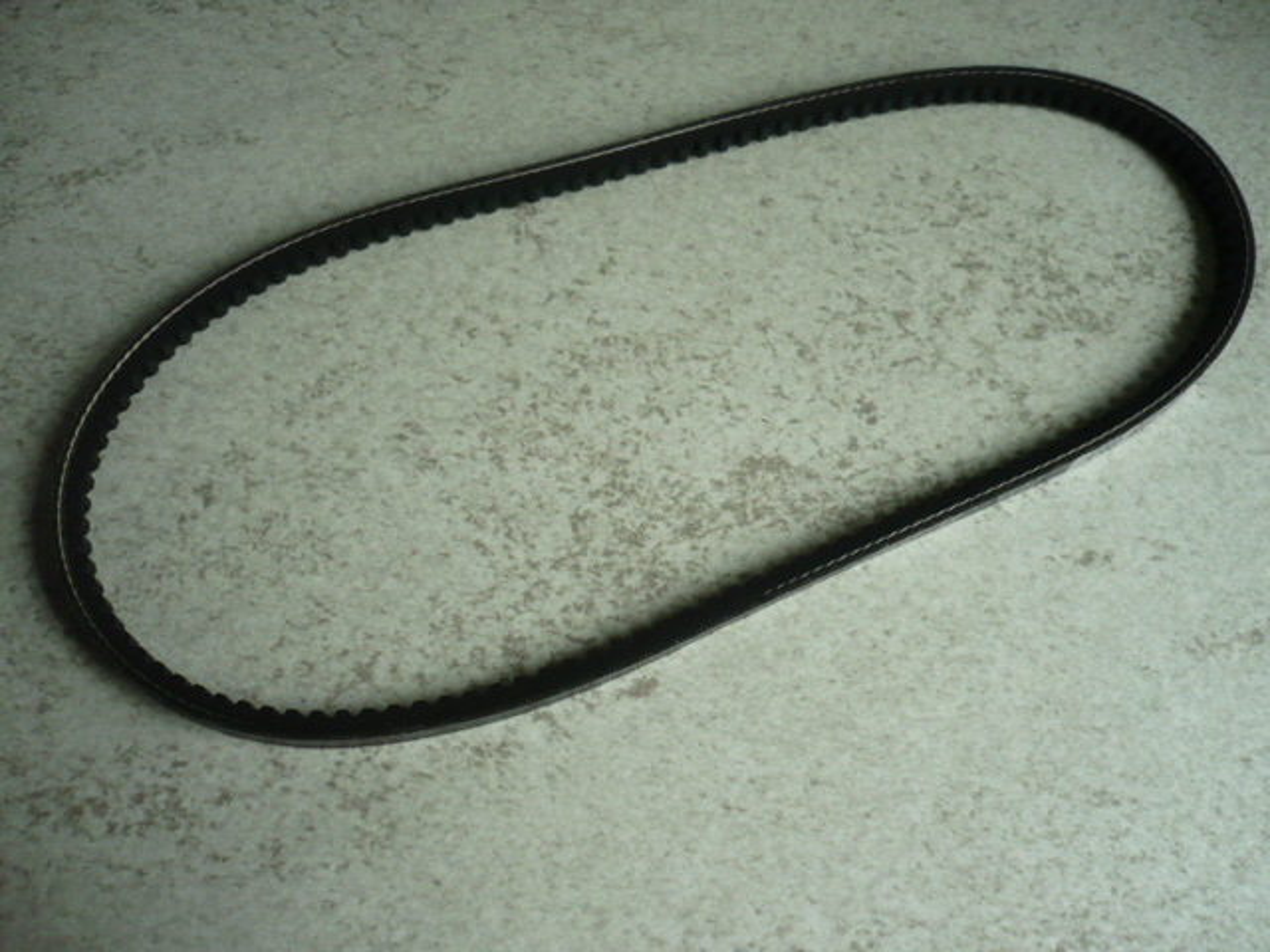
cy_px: 476
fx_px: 1284
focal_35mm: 35
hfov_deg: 52.6
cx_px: 635
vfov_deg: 40.7
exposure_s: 1/100
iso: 100
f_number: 2.8
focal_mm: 5.8
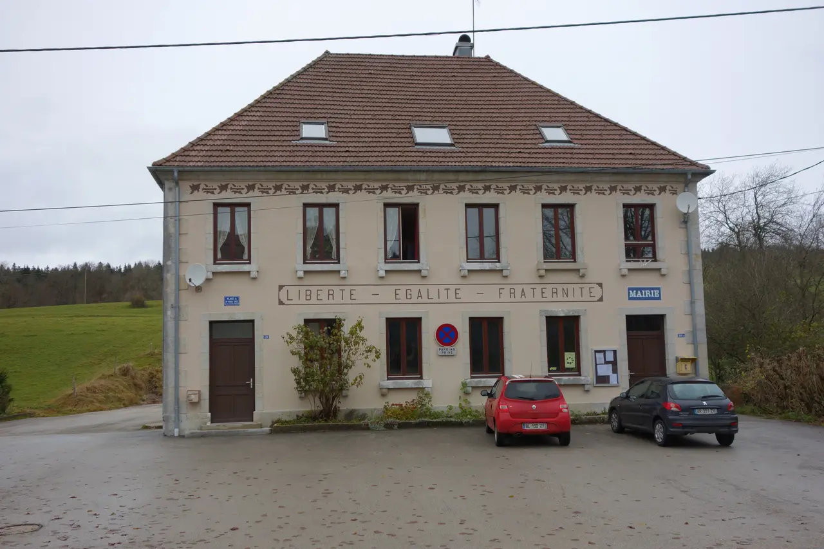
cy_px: 274
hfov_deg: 51.9
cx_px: 412
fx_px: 847
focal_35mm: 37
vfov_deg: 35.9
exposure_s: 1/125
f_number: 4
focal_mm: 13.9
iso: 125
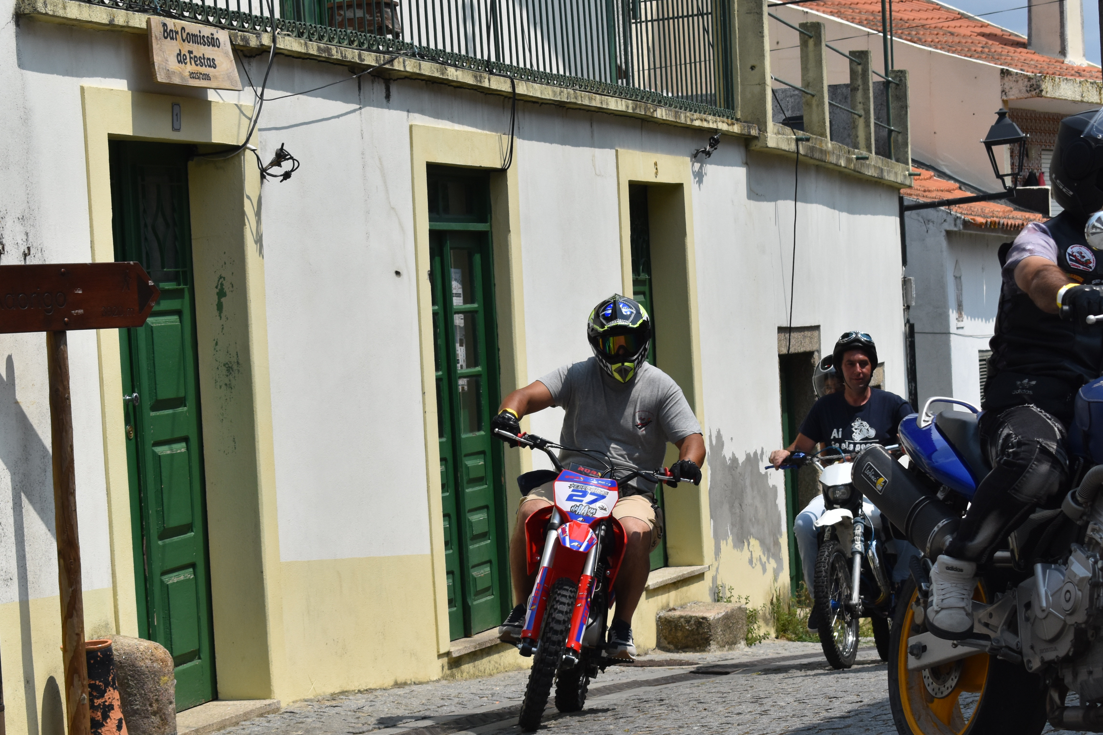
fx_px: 3298
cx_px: 610
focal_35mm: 108
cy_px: 428
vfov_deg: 12.7
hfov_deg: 19.0
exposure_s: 1/2000
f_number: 7.1
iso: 400
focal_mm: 55
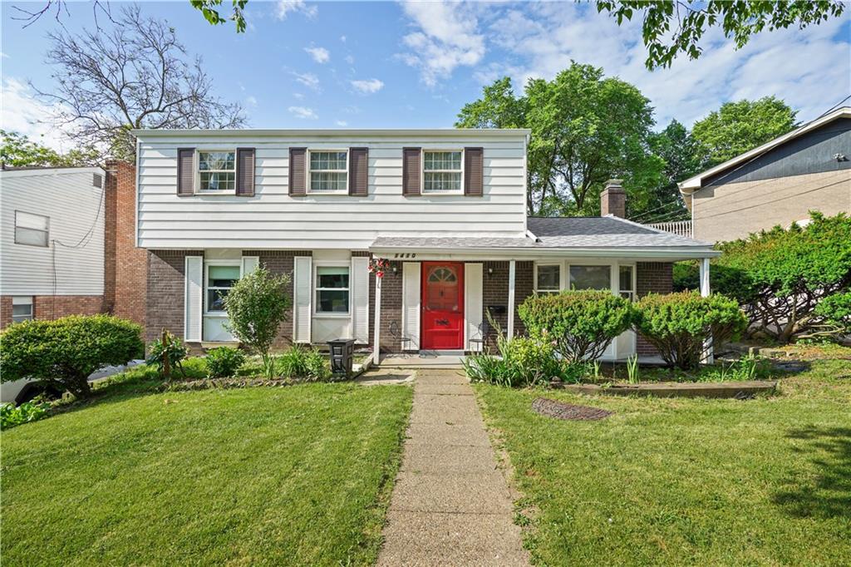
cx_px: 426
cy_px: 284
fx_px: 378
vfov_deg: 73.7
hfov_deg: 96.8
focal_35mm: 16
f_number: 7.1
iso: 100
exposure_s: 1/200
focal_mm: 16
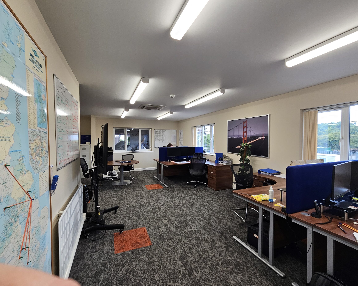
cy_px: 143
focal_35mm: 14
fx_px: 148
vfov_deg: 88.0
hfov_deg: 100.7
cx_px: 175
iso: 80
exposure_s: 1/100
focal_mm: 2.2
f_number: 2.2
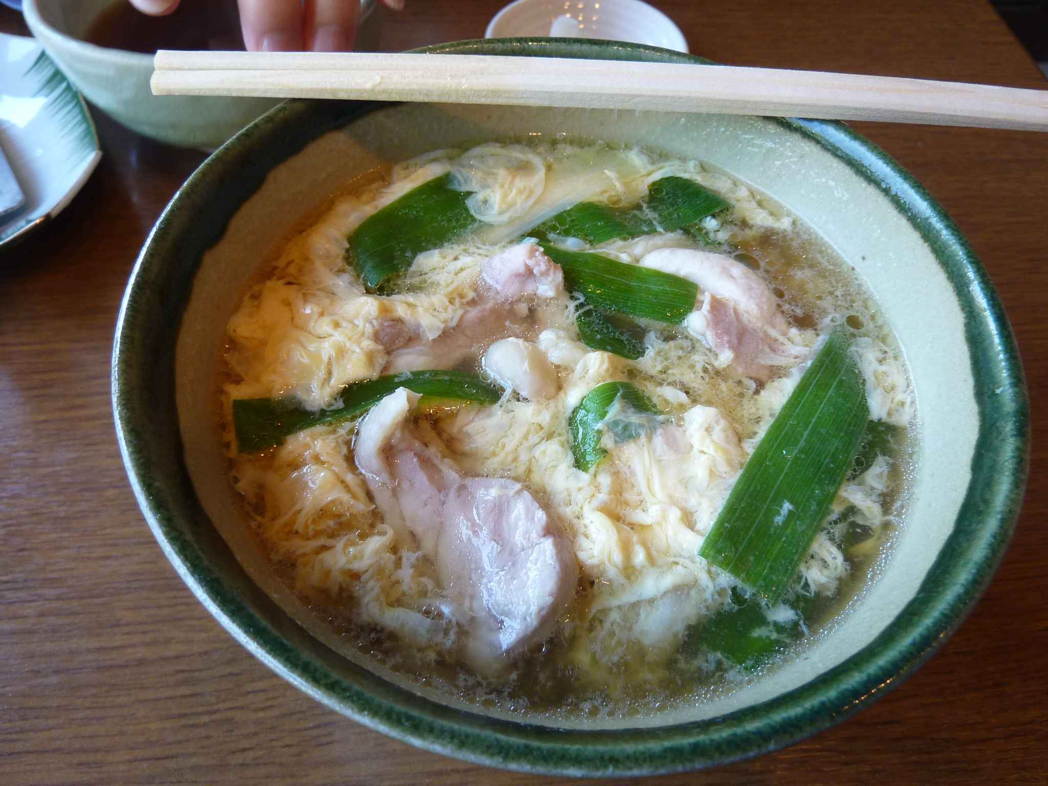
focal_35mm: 25
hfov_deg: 69.4
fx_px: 757
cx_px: 524
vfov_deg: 54.9
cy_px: 393
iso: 160
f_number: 3.3
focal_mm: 4.1
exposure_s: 1/30
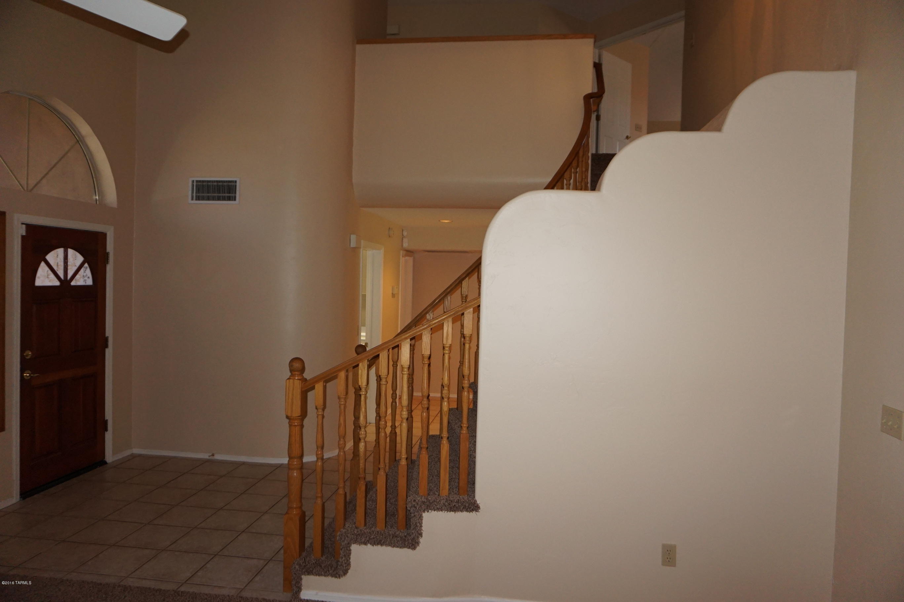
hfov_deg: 73.7
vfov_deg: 53.1
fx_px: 603
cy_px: 301
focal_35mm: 24
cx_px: 452
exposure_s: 1/160
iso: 800
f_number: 3.5
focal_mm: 16
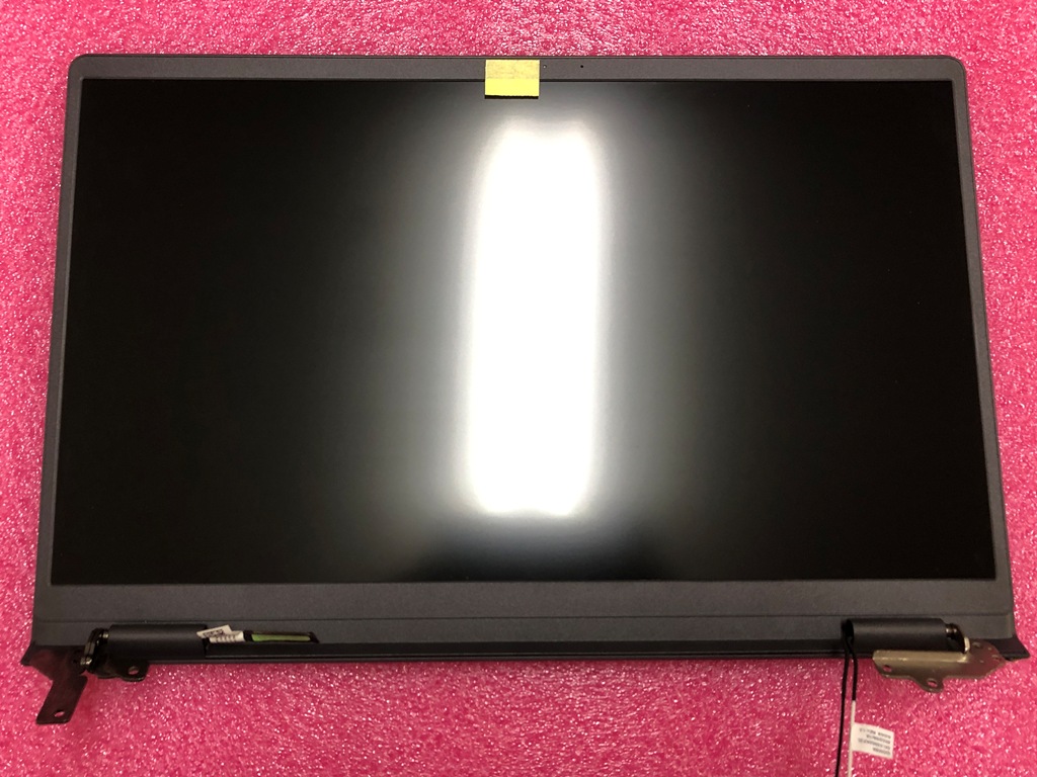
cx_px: 518
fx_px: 839
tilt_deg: -80.8
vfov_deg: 49.7
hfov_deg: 63.4
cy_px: 388
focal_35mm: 28
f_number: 1.8
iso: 50
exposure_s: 1/17
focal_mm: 3.99
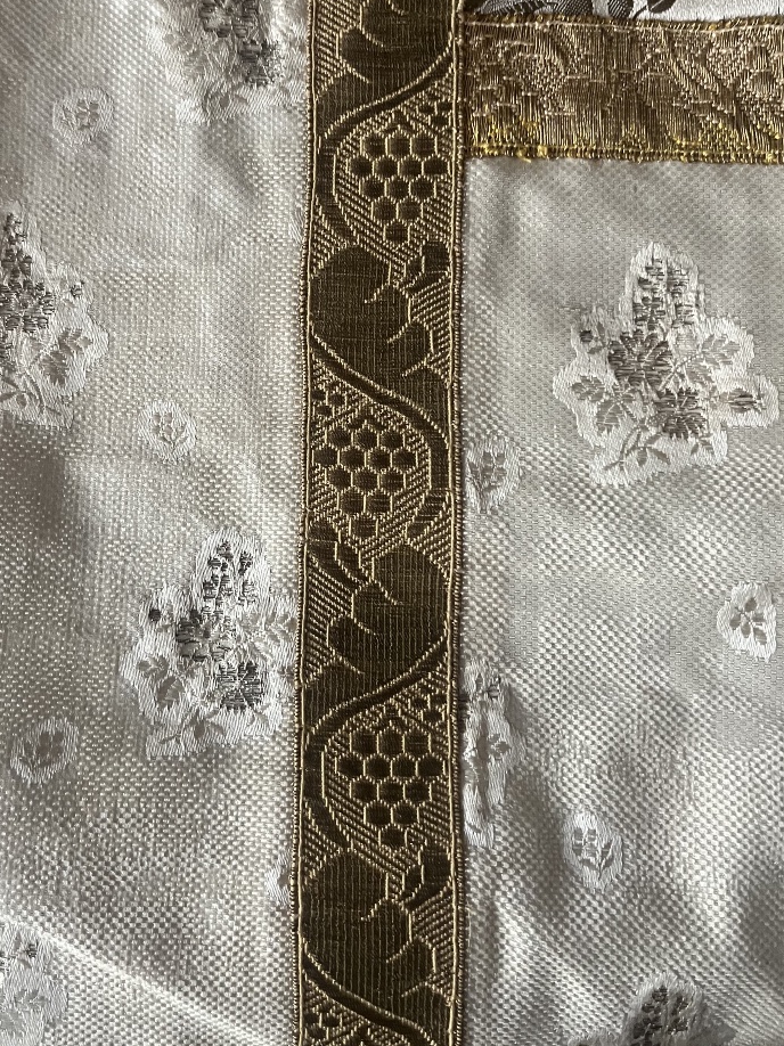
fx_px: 1027
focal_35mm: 34
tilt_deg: -85.1
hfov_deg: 41.7
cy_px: 378
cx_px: 329
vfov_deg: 53.2
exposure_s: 1/60
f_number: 1.6
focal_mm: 5.1
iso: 400
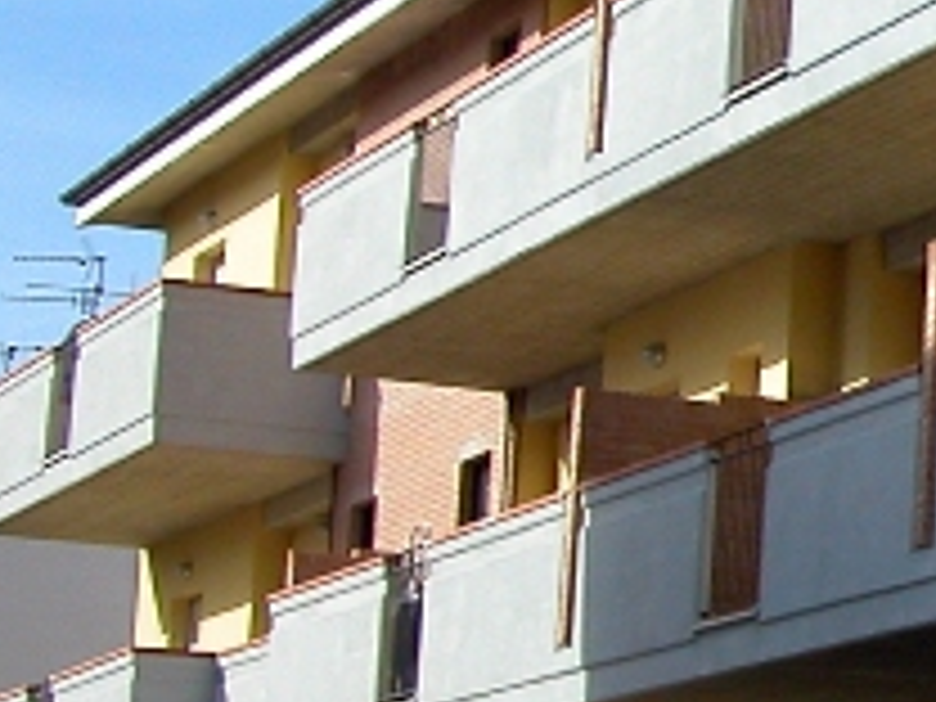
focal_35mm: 172
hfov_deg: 10.8
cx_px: 1611
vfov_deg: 8.6
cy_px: 333
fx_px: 4651
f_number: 2.8
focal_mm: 9
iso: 100
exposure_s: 1/1323
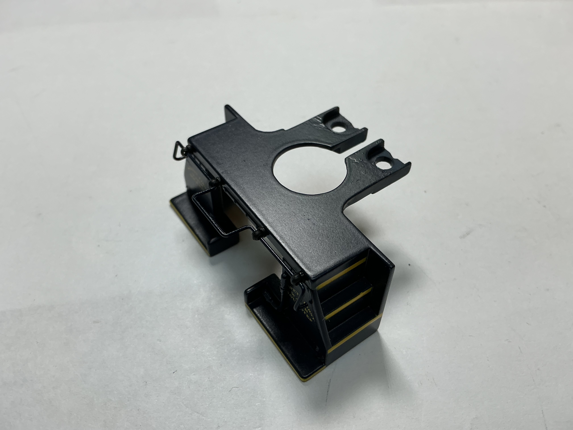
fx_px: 480
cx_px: 286
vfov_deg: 48.2
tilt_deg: -48.7
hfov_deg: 61.7
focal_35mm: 29
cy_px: 215
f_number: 1.8
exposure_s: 1/193
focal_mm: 3
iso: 20
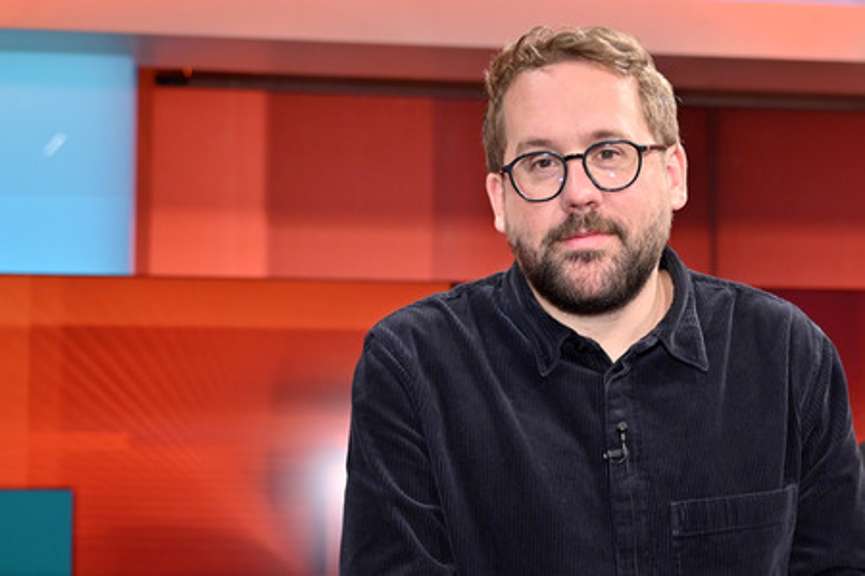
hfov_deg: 55.1
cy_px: 288
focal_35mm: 34
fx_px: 829
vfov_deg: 38.4
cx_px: 432
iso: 1600
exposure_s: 1/200
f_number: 2.8
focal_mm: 34.5
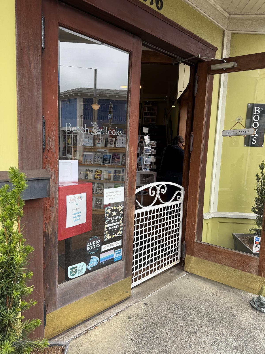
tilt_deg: -8.5
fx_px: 245
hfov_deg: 56.8
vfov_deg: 71.6
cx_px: 132
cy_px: 177
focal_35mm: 24
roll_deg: -0.6
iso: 80
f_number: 1.78
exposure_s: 1/992
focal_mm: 6.76
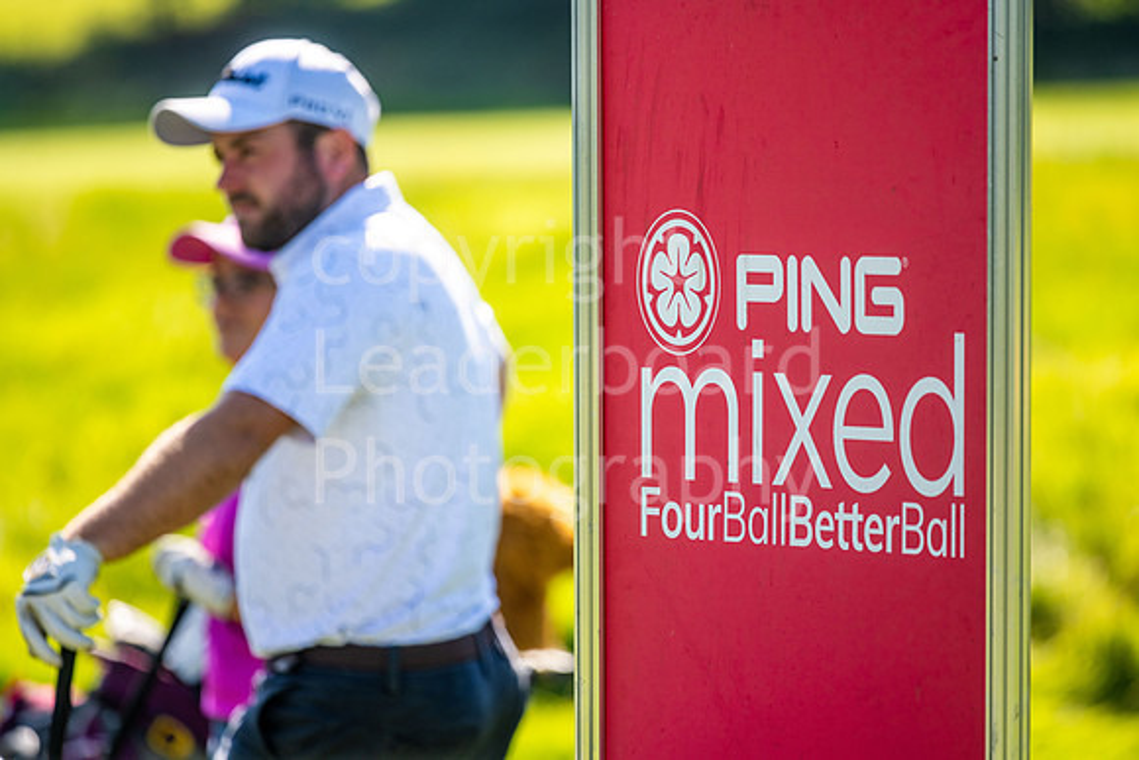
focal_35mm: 300
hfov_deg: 6.9
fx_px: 9493
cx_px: 570
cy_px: 380
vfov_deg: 4.6
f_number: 4
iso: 250
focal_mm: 300
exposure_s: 1/1000
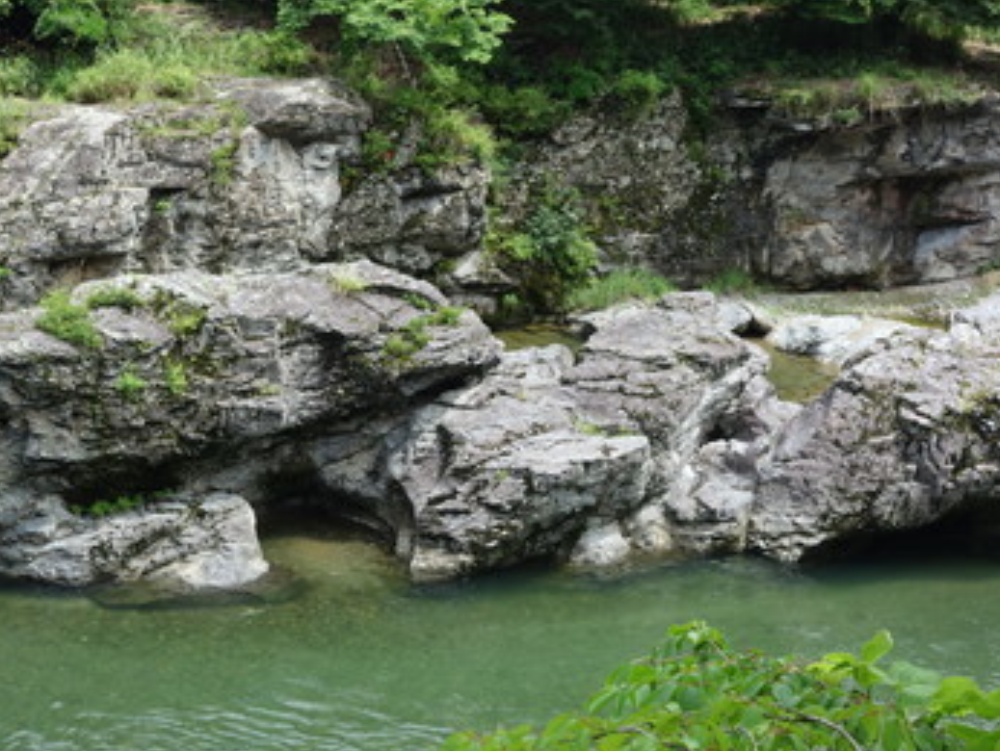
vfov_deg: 16.4
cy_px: 410
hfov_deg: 21.7
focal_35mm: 90
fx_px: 2602
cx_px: 390
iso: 125
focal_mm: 26.89
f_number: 5.6
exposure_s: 1/160
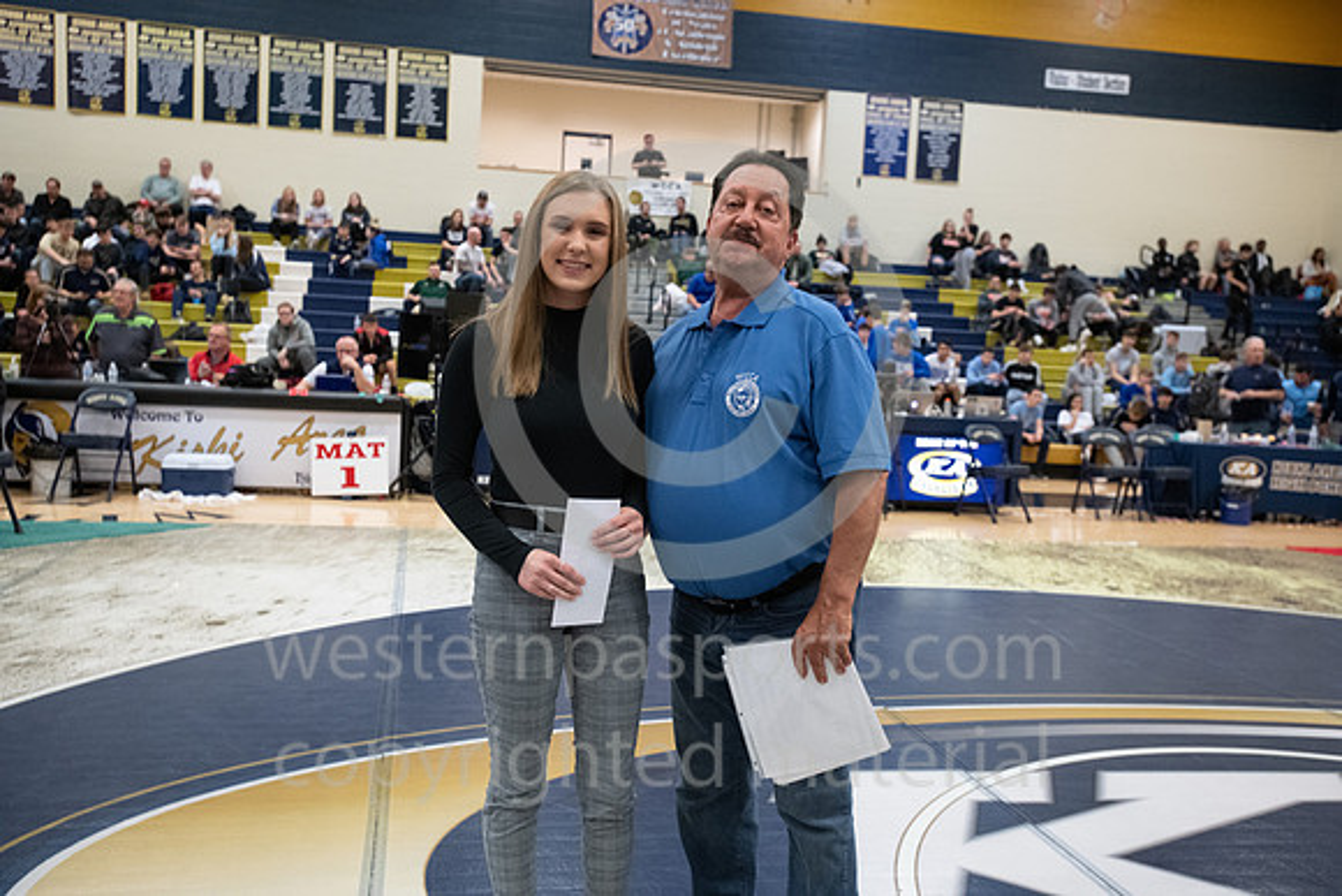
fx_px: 1305
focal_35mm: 35
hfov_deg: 54.4
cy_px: 448
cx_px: 671
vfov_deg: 37.9
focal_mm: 35
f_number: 5.6
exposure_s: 1/160
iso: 5000
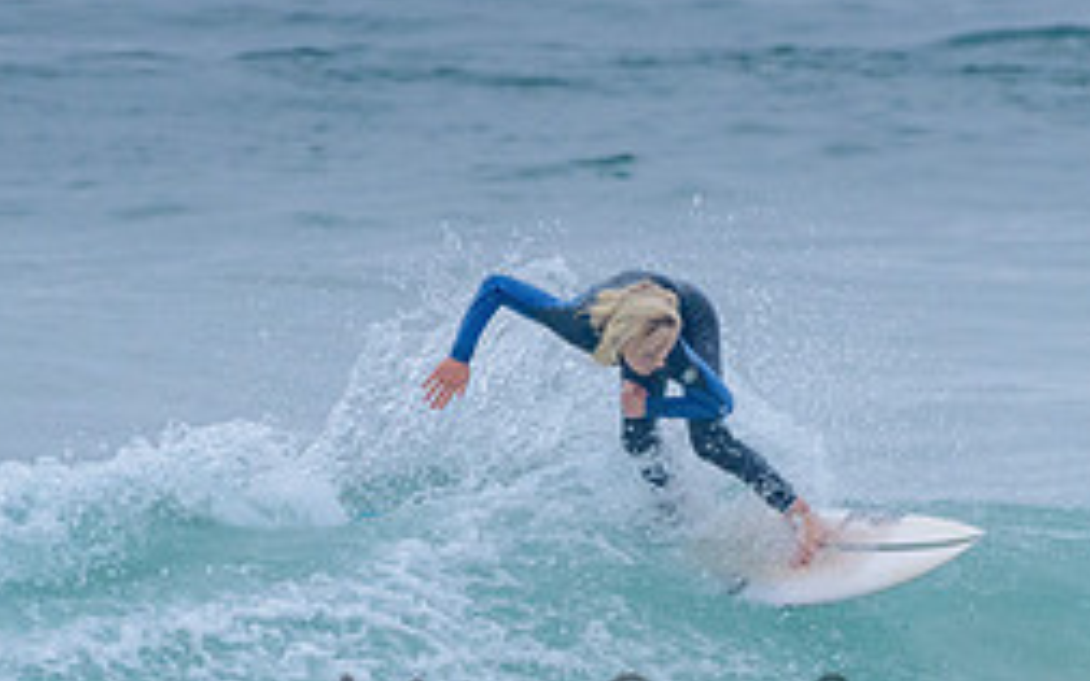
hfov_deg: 1.5
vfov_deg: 0.9
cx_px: 725
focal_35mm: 1432
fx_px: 42530
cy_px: 520
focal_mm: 500
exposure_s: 1/2000
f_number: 5.6
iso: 1600
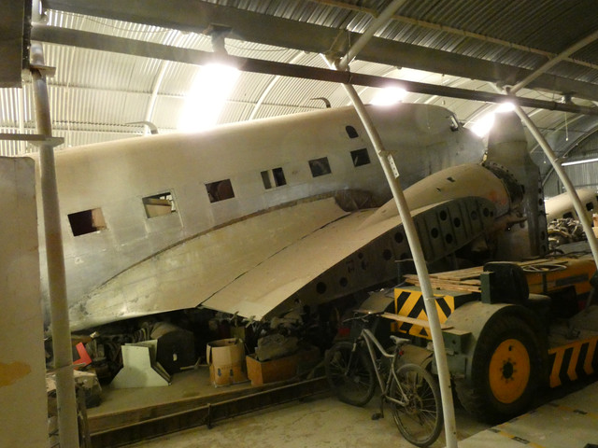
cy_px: 224
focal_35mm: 27
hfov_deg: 65.3
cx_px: 299
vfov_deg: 51.4
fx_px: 466
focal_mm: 4.8
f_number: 3.2
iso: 1600
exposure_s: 1/50
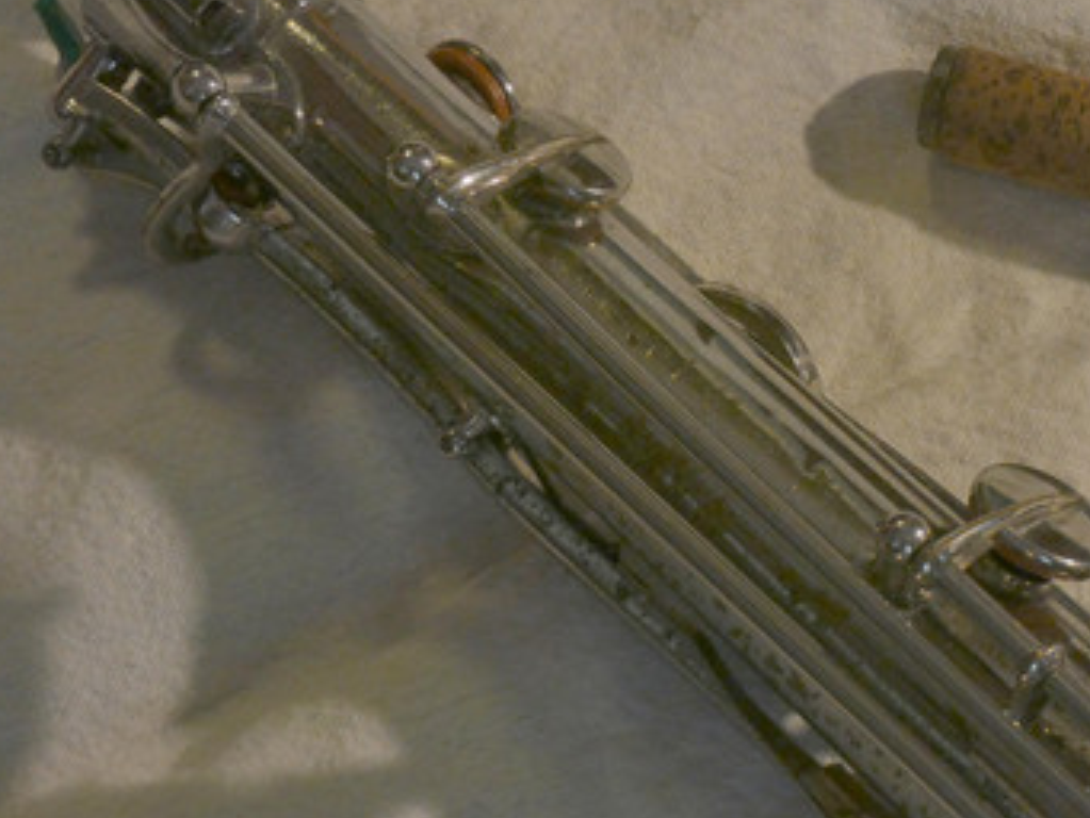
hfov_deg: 7.1
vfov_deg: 5.4
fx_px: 8725
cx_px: 780
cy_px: 318
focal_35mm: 277
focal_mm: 33.9
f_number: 5.5
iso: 125
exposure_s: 1/40
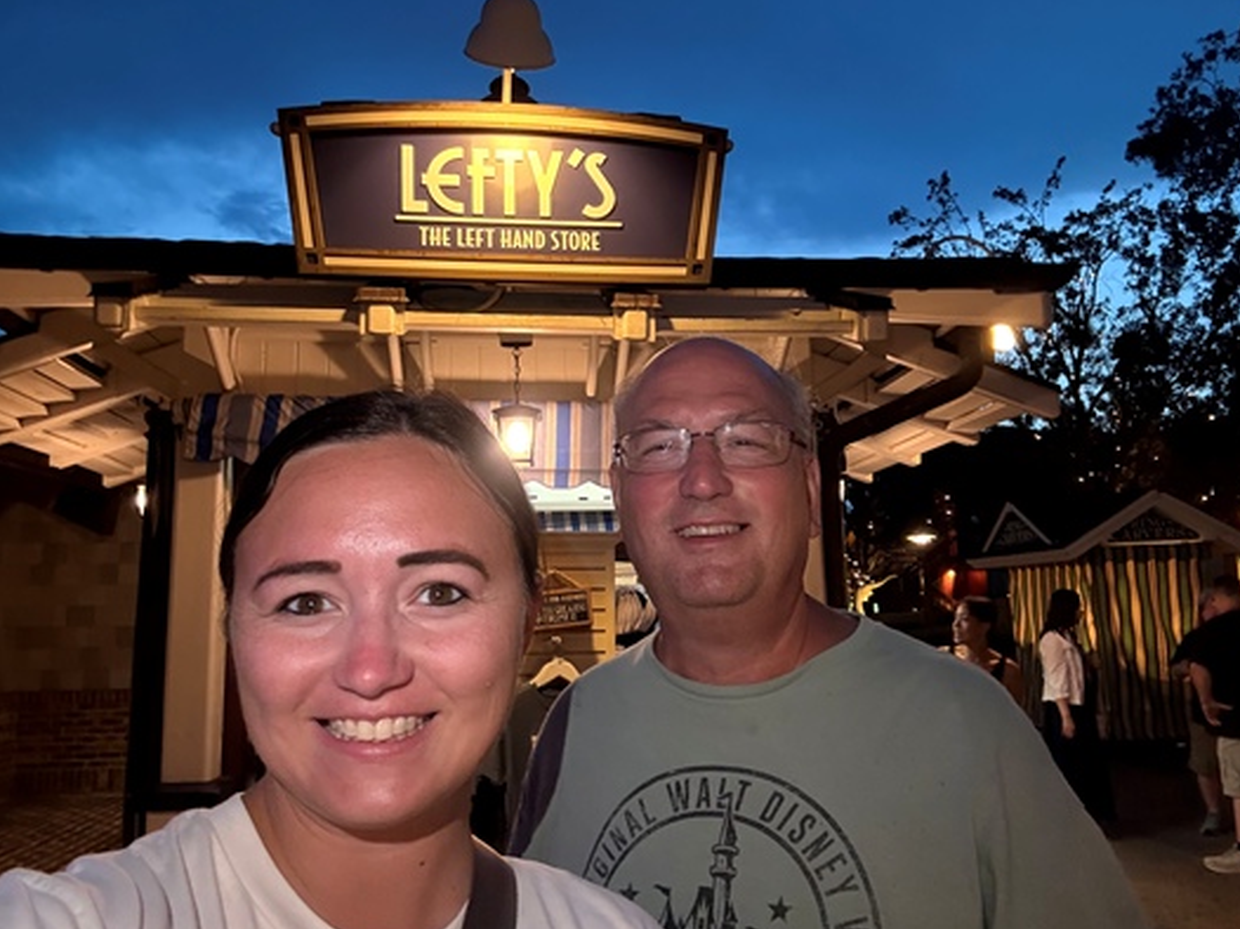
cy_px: 462
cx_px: 632
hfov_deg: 63.5
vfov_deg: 49.7
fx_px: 1003
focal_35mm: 28
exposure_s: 1/30
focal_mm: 2.69
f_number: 1.9
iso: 500
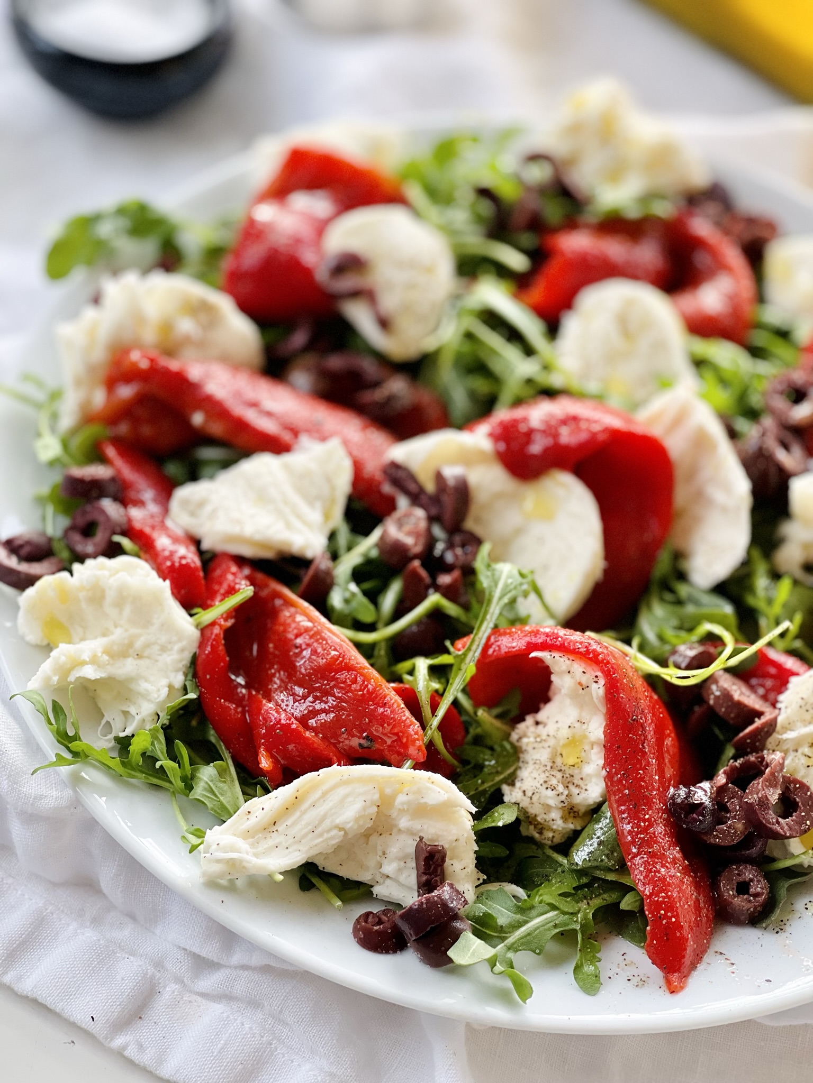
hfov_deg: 22.9
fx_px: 2004
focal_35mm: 64
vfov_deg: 30.3
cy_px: 542
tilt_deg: -53.1
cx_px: 406
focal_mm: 7.5
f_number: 2.2
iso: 125
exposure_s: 1/40
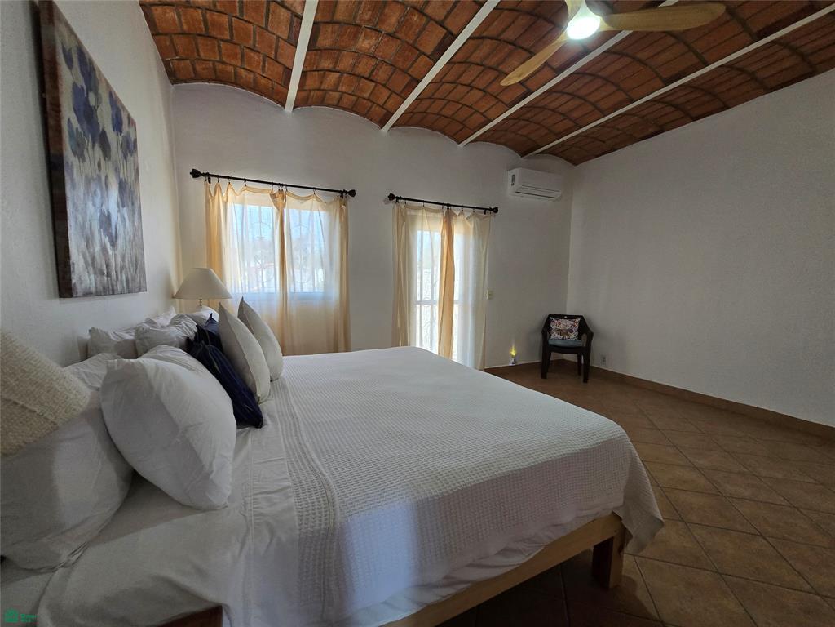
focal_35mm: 13
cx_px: 418
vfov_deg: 89.9
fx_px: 314
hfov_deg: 106.2
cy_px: 314
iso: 320
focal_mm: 2.2
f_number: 2.2
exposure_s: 1/60
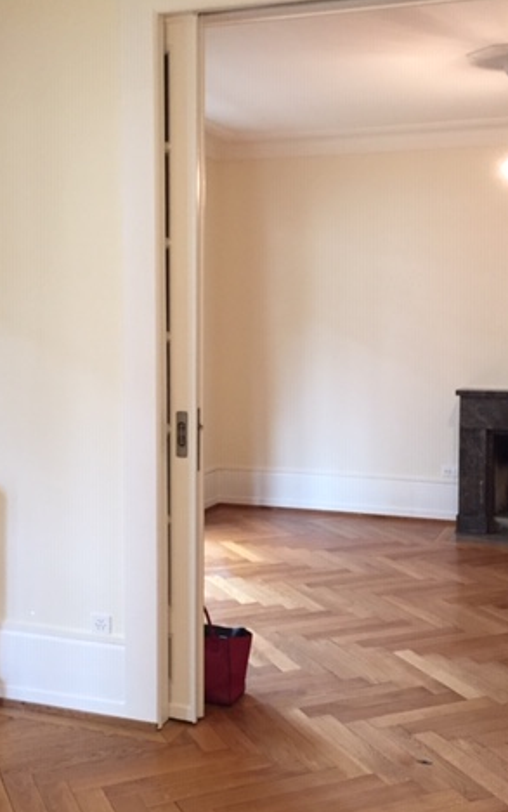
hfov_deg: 30.5
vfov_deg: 47.2
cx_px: 284
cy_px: 411
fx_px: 929
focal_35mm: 42
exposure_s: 1/33
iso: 200
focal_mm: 4.15
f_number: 2.2
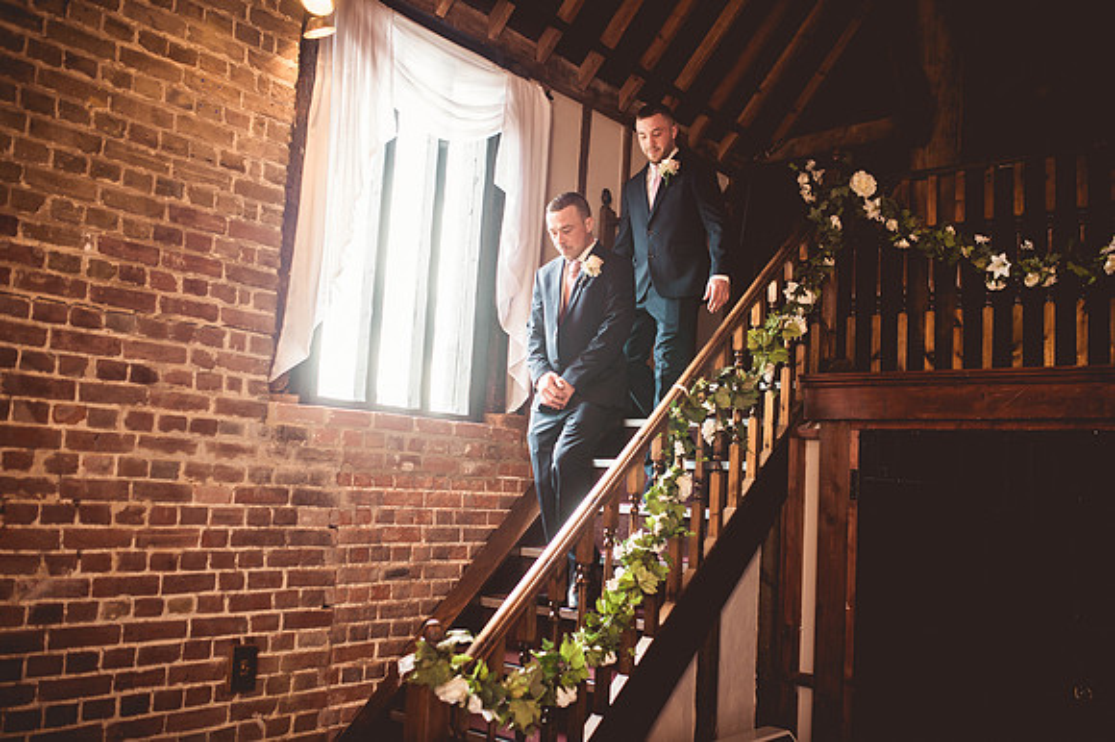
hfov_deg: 54.5
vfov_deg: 37.8
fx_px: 1083
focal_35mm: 35
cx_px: 558
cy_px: 371
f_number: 2.5
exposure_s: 1/125
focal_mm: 35
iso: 320
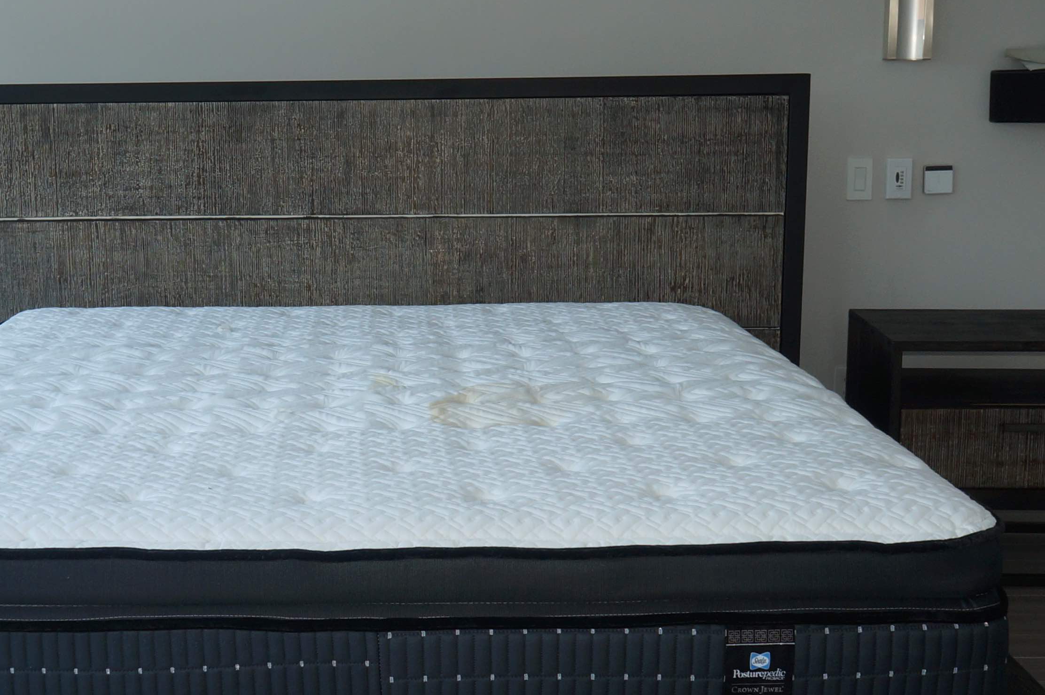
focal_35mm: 53
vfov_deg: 25.5
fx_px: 1537
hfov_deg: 37.0
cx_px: 312
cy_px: 343
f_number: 8
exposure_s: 1/100
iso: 200
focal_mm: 16
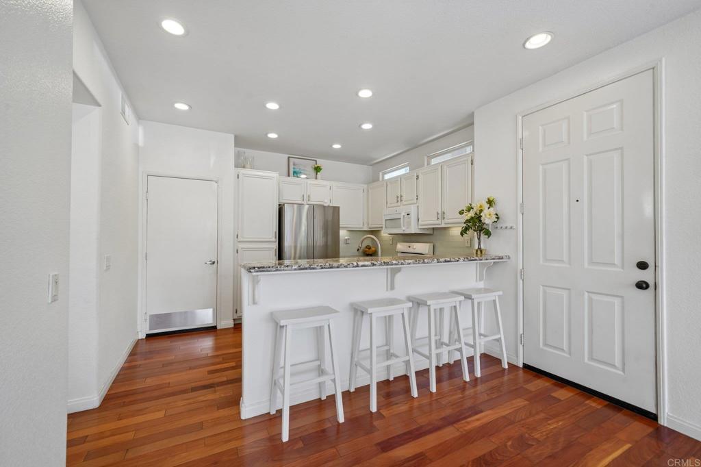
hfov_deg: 104.3
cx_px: 350
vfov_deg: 81.2
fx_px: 273
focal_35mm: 14
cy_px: 234
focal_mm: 14
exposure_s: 1/30
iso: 250
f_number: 8
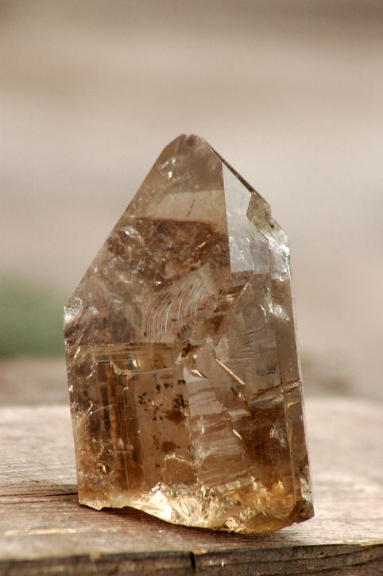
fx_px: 7194
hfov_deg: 3.0
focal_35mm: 450
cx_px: 192
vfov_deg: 4.6
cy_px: 288
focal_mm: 300
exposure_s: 1/100
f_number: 10
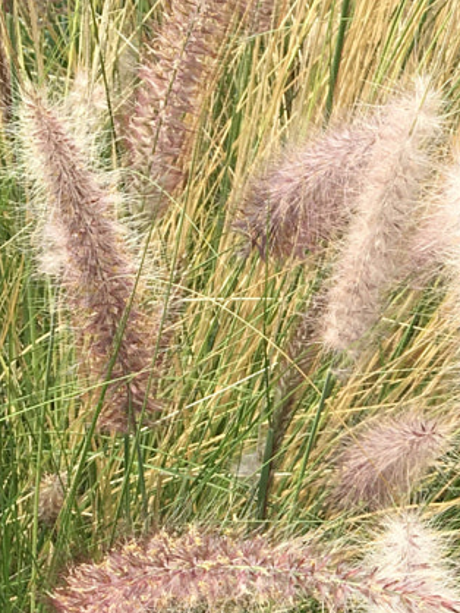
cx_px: 606
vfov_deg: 17.3
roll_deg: -5.4
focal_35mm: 111
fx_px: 1965
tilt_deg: -36.9
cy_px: 634
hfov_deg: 12.9
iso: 25
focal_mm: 4.15
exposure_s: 1/845
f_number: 2.2
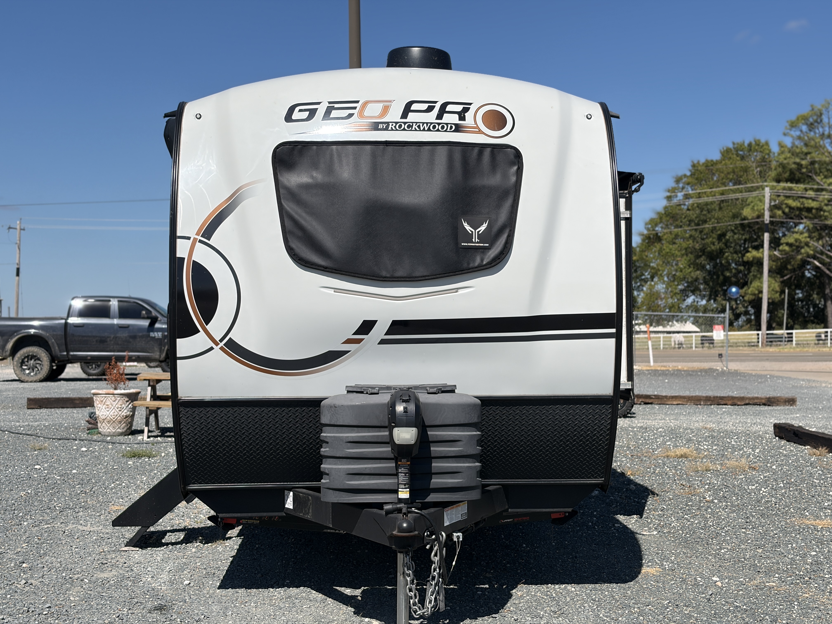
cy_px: 312
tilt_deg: +0.6
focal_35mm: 52
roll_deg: +0.1
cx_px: 416
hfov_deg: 36.8
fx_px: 1250
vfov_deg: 28.0
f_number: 1.6
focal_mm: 5.96
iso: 32
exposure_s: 1/6369
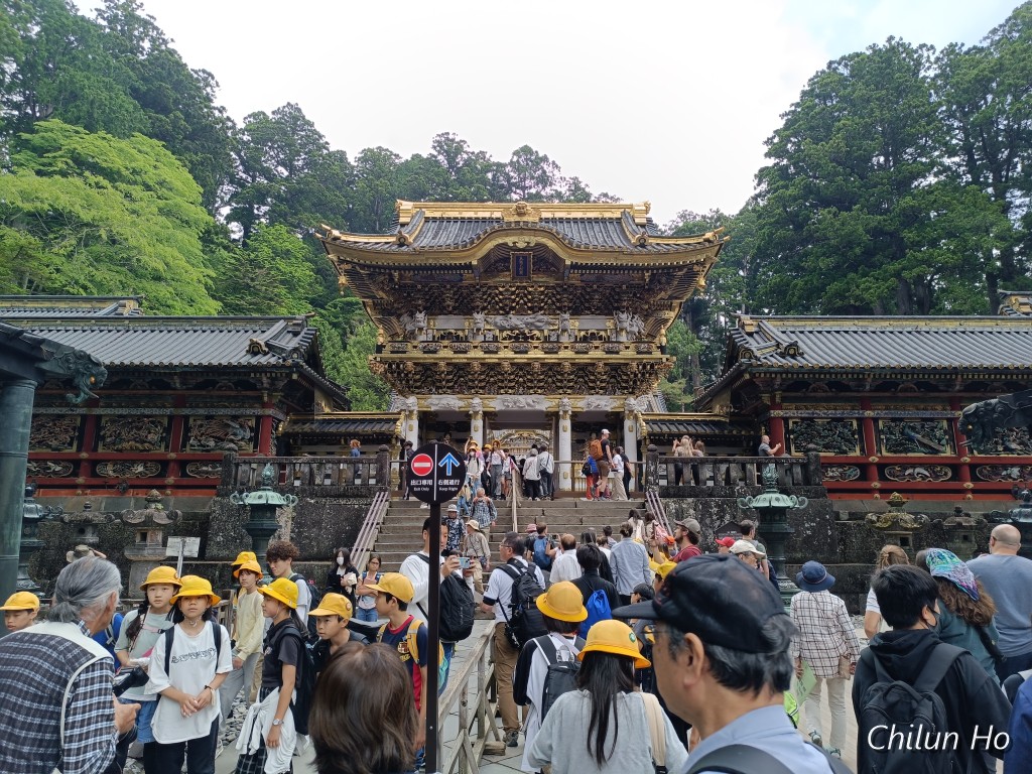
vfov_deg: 56.8
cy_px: 387
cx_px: 516
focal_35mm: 24
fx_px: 716
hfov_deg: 71.6
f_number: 1.65
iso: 50
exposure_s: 1/178
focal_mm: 6.14
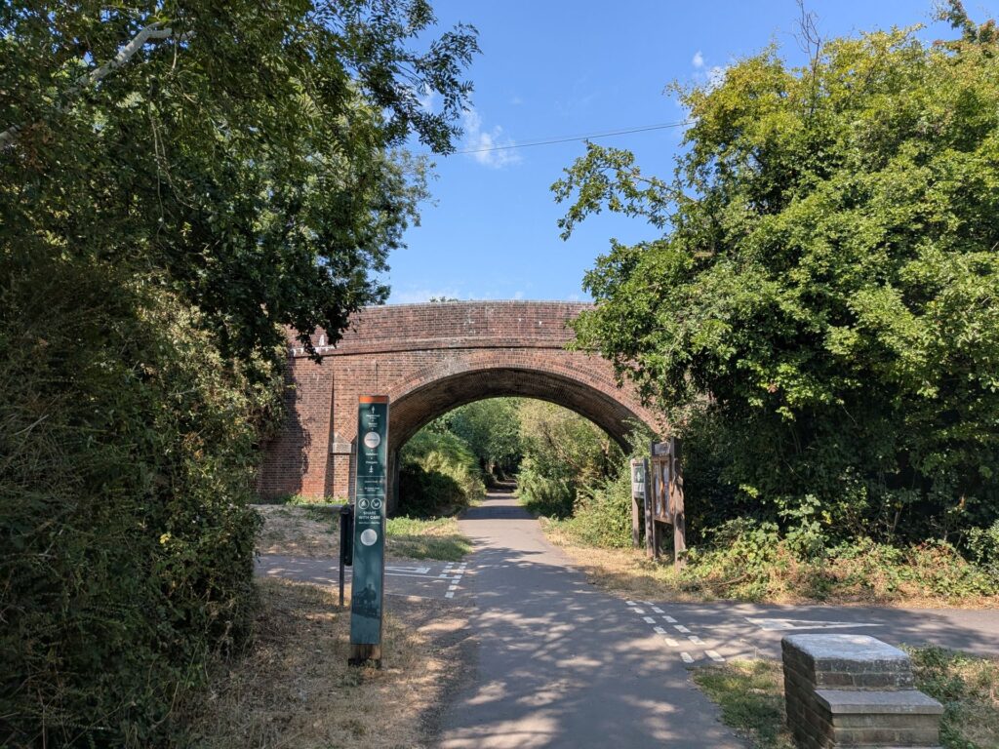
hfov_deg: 71.6
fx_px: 693
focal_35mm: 24
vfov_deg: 56.8
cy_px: 374
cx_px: 500
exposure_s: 1/989
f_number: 1.7
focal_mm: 4.53
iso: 29
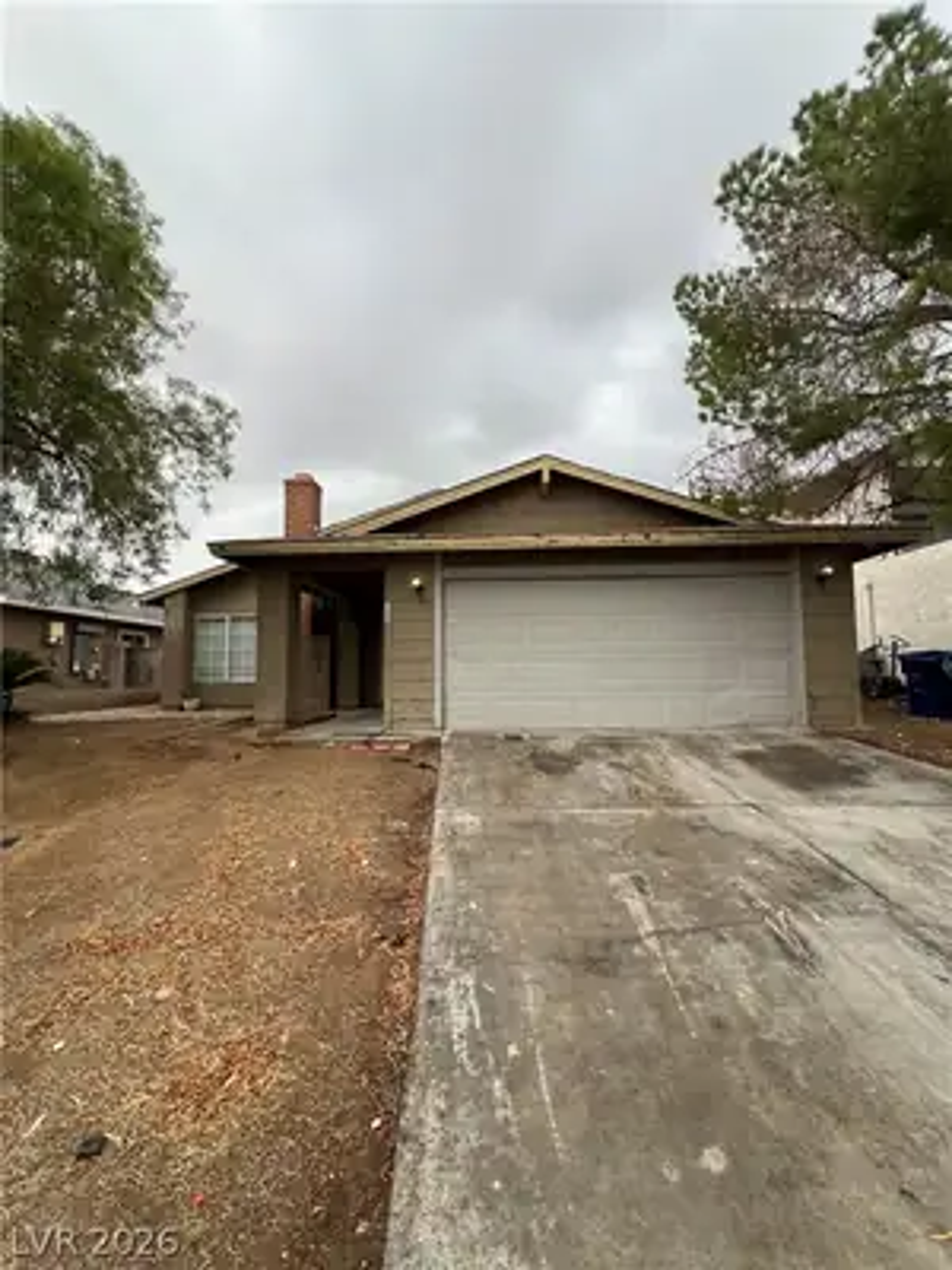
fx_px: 477
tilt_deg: +5.5
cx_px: 476
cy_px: 635
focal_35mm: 13
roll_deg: +0.4
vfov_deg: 106.2
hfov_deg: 89.9
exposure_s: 1/169
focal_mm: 1.57
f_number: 1.8
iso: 32
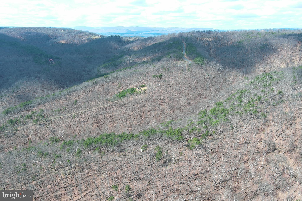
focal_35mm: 29
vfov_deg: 45.0
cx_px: 151
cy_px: 100
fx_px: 243
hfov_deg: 63.7
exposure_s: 1/523
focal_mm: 10.57
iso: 100
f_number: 2.8
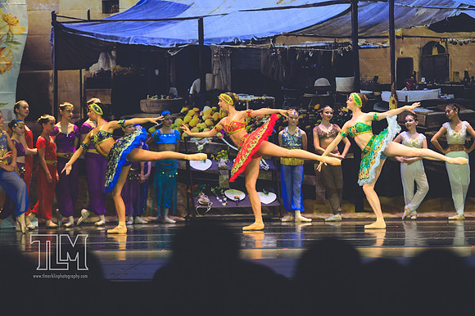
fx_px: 2466
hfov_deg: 11.0
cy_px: 158
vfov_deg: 7.3
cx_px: 238
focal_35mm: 187
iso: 2000
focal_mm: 125
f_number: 2.8
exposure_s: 1/500
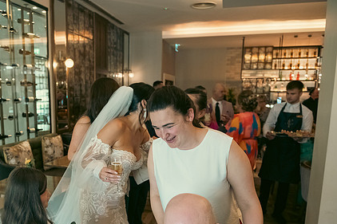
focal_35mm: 33
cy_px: 153
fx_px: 309
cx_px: 117
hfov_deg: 56.2
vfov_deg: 39.4
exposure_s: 1/160
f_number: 3.5
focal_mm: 24
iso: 1600
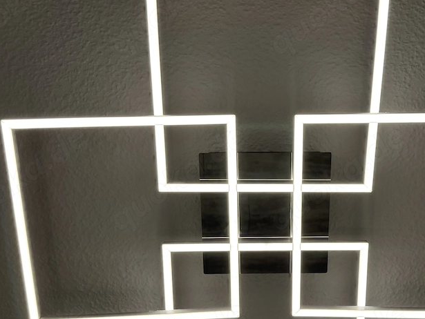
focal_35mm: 39
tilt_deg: +73.8
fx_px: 479
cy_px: 188
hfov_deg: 47.5
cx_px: 262
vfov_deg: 36.7
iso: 160
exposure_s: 1/100
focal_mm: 6.76
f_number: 1.78
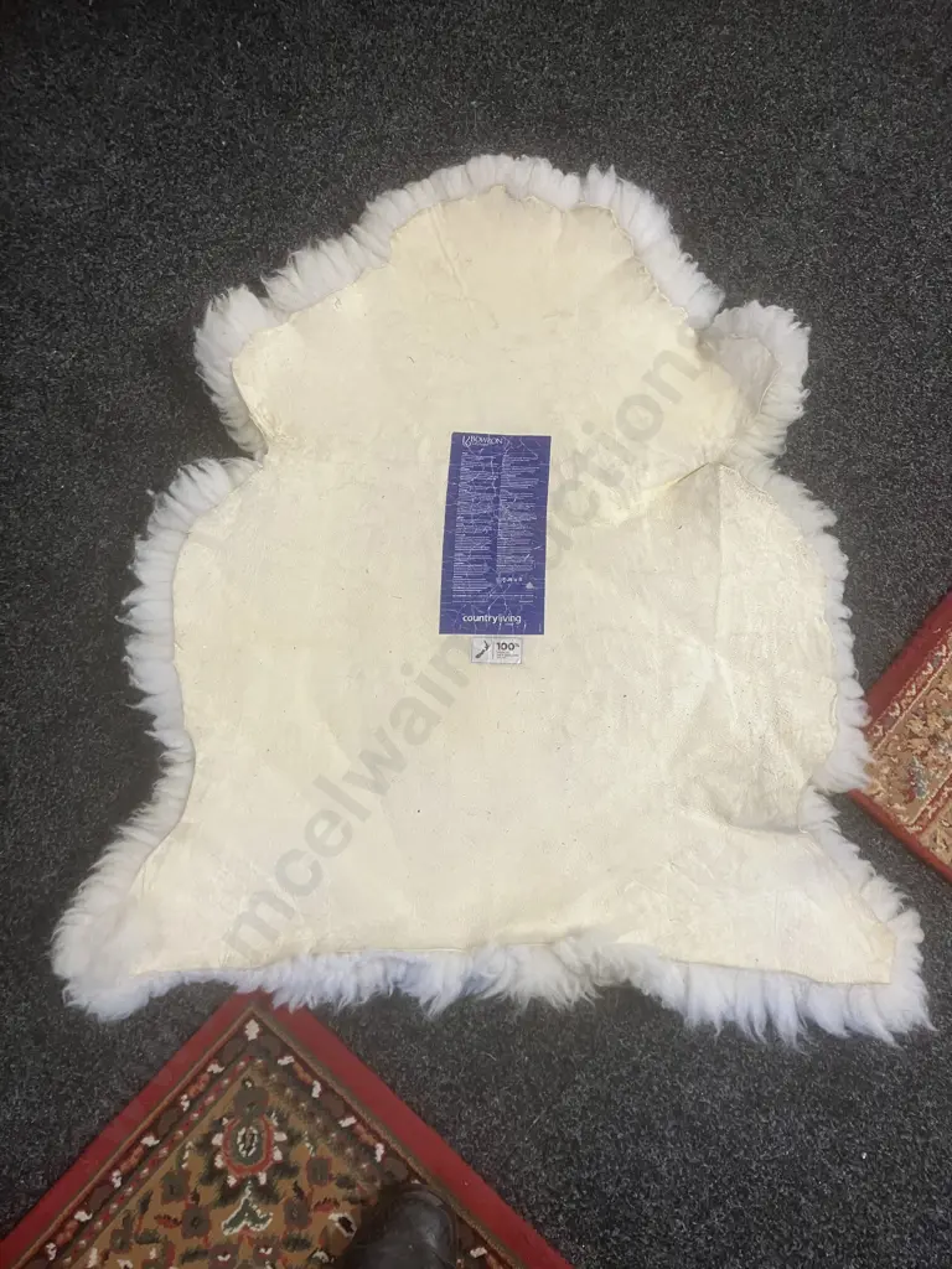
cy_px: 634
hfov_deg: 49.7
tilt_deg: -71.6
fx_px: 1027
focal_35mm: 28
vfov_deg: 63.4
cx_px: 476
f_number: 1.8
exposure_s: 1/50
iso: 80
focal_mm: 3.99
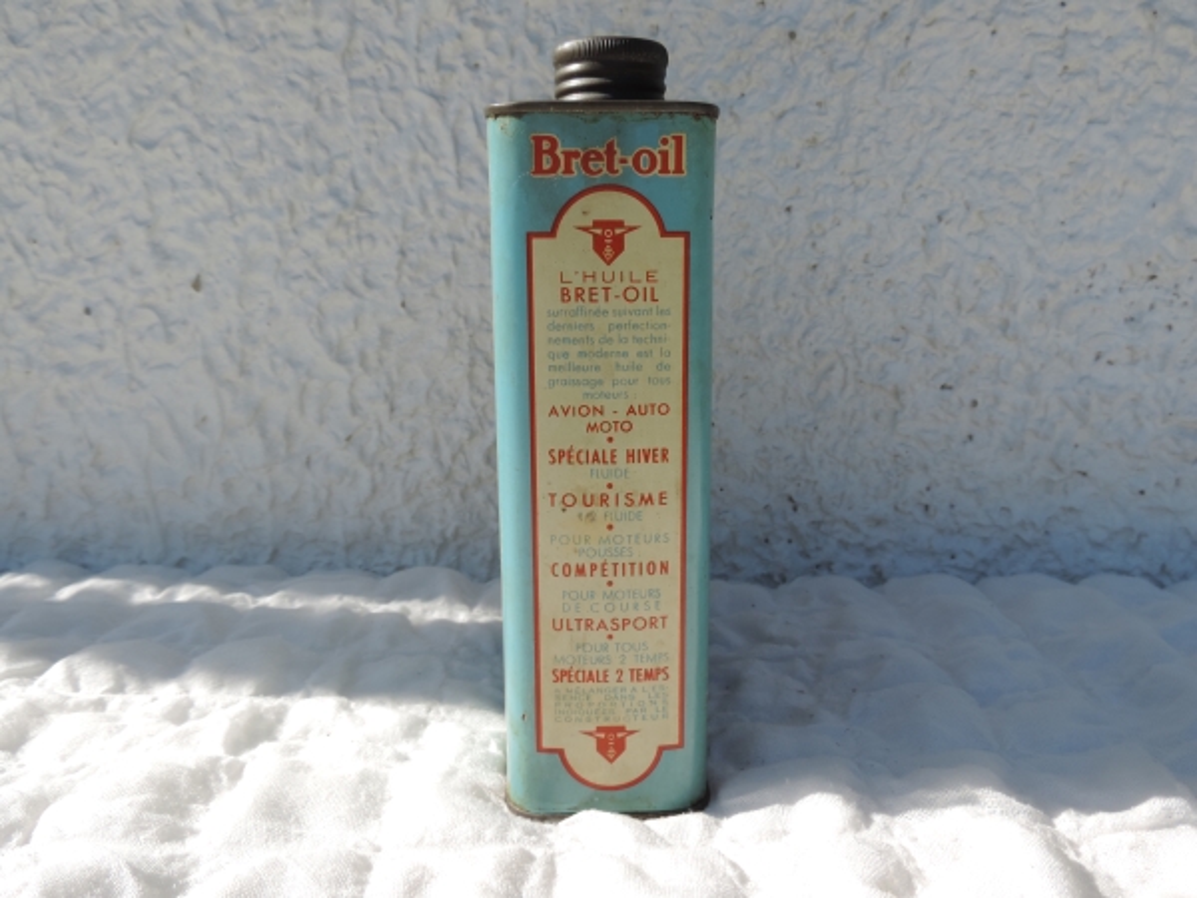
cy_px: 449
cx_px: 598
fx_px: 1037
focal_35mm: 30
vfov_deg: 46.8
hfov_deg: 60.0
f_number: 3.1
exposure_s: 1/1000
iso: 80
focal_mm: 5.3
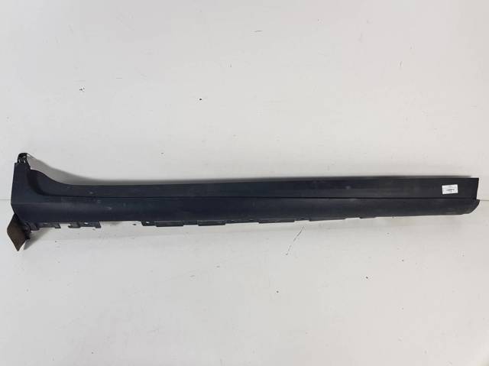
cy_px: 183
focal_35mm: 26
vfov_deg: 53.0
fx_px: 367
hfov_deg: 67.3
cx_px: 244
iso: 40
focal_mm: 4.2
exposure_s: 1/100
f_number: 1.7
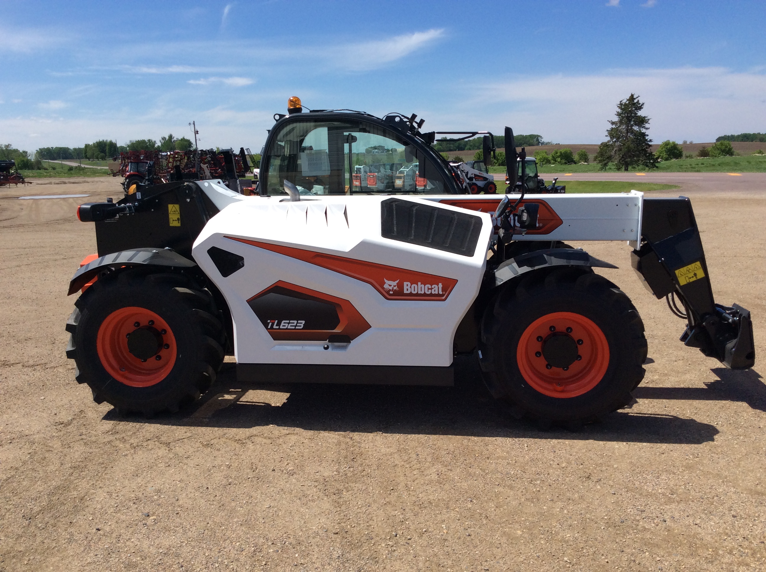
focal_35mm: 32
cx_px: 383
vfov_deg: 44.1
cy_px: 286
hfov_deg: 56.9
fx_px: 707
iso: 32
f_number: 2.4
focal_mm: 3.3
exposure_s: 1/1845
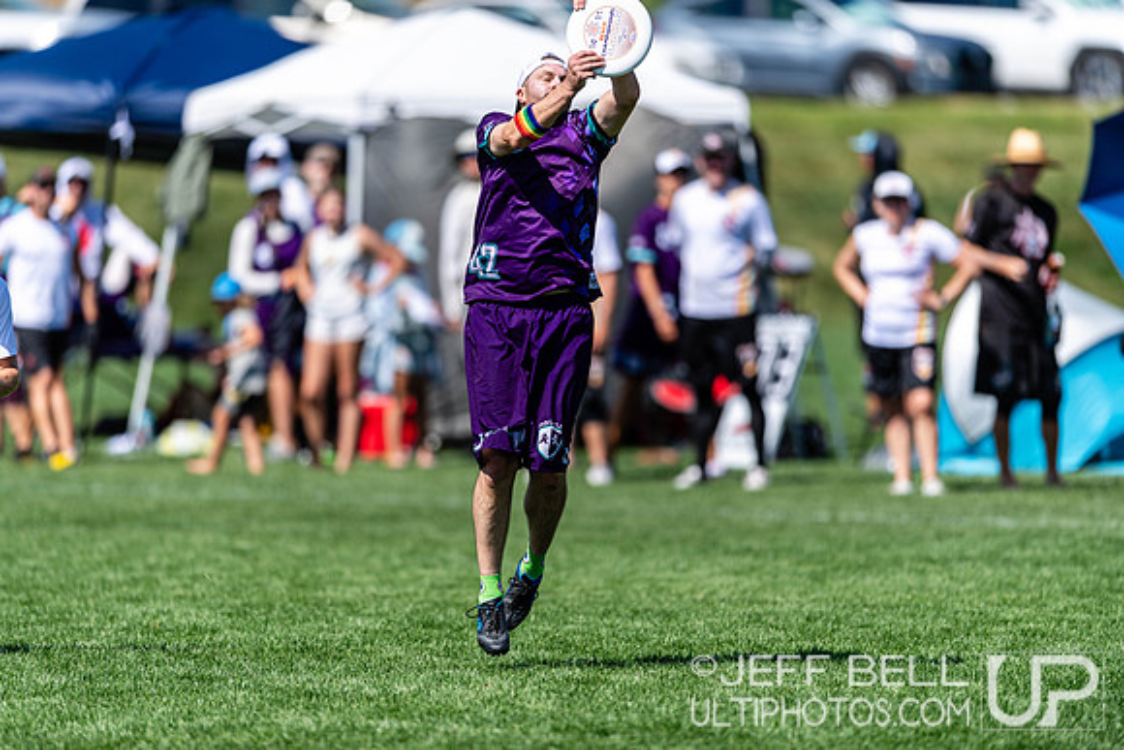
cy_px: 375
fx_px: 12491
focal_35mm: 400
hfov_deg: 5.2
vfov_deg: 3.4
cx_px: 562
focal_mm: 400
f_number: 2.8
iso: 100
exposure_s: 1/2500
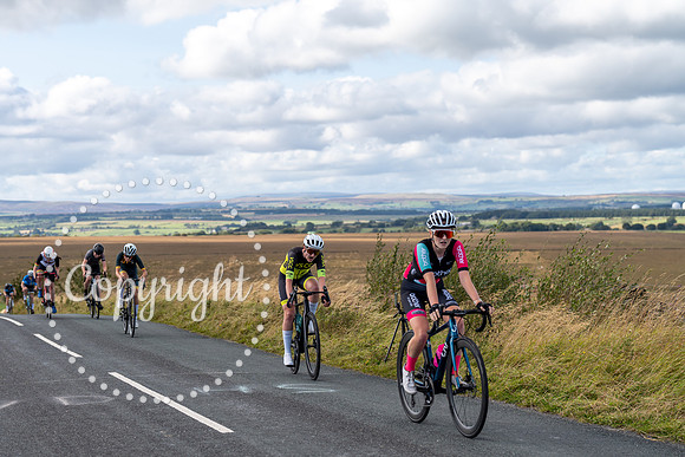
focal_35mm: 76
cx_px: 313
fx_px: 1448
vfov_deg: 17.9
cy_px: 209
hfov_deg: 26.6
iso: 100
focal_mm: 70
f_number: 4
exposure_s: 1/800
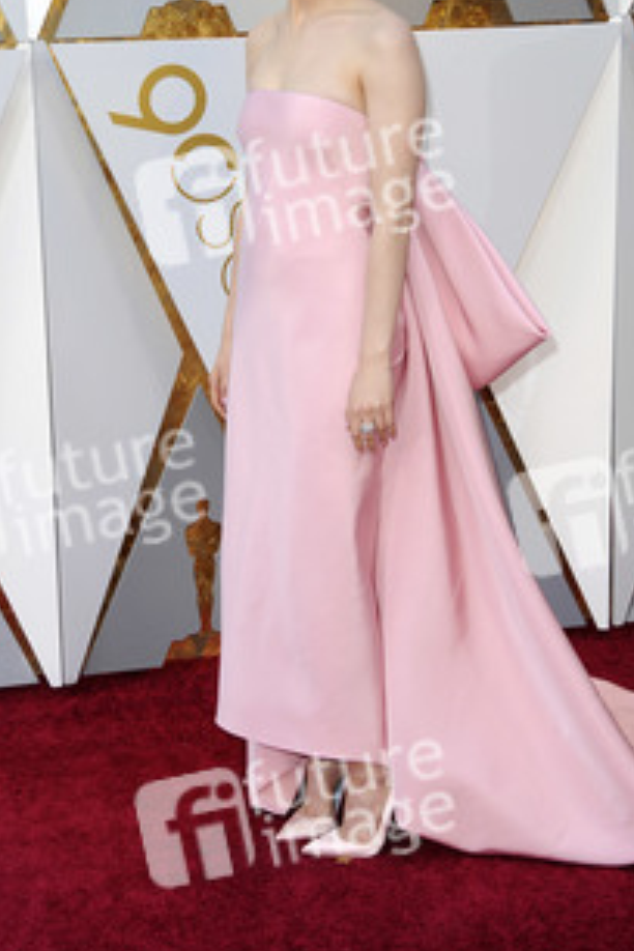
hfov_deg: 18.9
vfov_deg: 28.0
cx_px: 387
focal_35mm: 72
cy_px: 348
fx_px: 1902
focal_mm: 55
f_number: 7.1
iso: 1000
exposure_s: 1/250
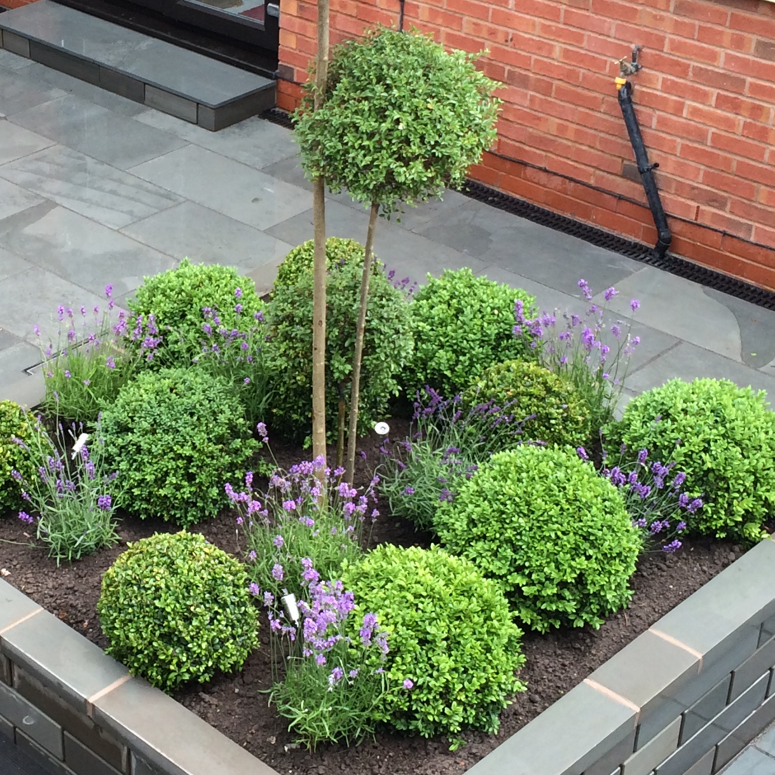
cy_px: 303
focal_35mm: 71
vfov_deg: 24.3
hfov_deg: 23.9
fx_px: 1798
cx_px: 148
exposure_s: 1/297
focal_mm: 4.12
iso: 32
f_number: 2.2
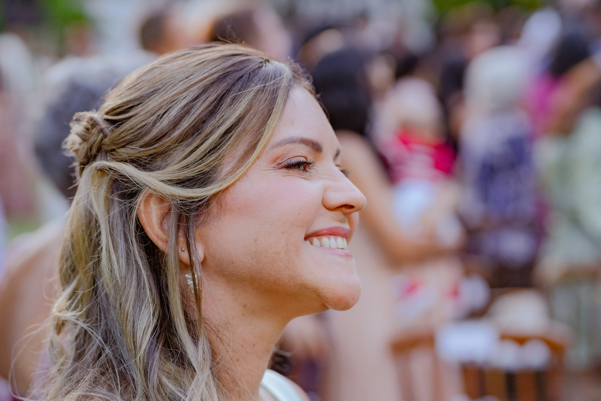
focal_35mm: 85
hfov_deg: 23.9
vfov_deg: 16.1
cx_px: 300
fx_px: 1419
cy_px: 200
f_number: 3.5
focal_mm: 85
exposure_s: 1/640
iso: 1600
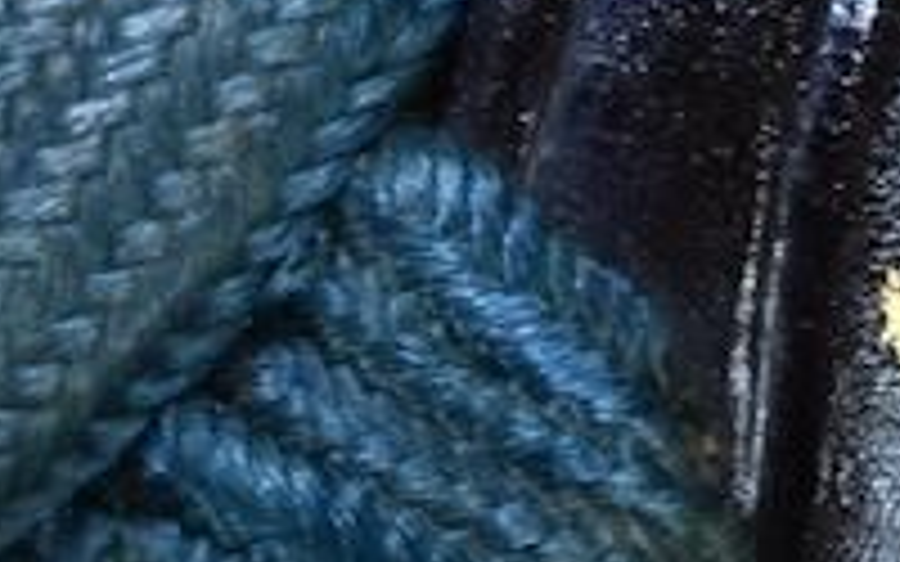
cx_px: 594
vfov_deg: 1.3
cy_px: 591
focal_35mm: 1017
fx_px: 24934
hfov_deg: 2.1
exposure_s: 1/2
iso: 100
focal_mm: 95
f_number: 5.6
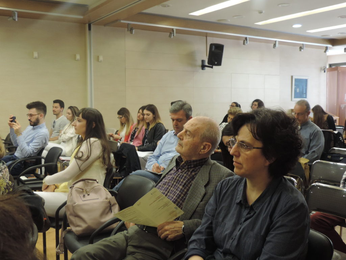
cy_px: 130
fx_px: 400
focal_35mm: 40
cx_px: 173
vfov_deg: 36.0
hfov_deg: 46.8
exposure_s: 1/20
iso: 400
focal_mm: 7.1
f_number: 3.3
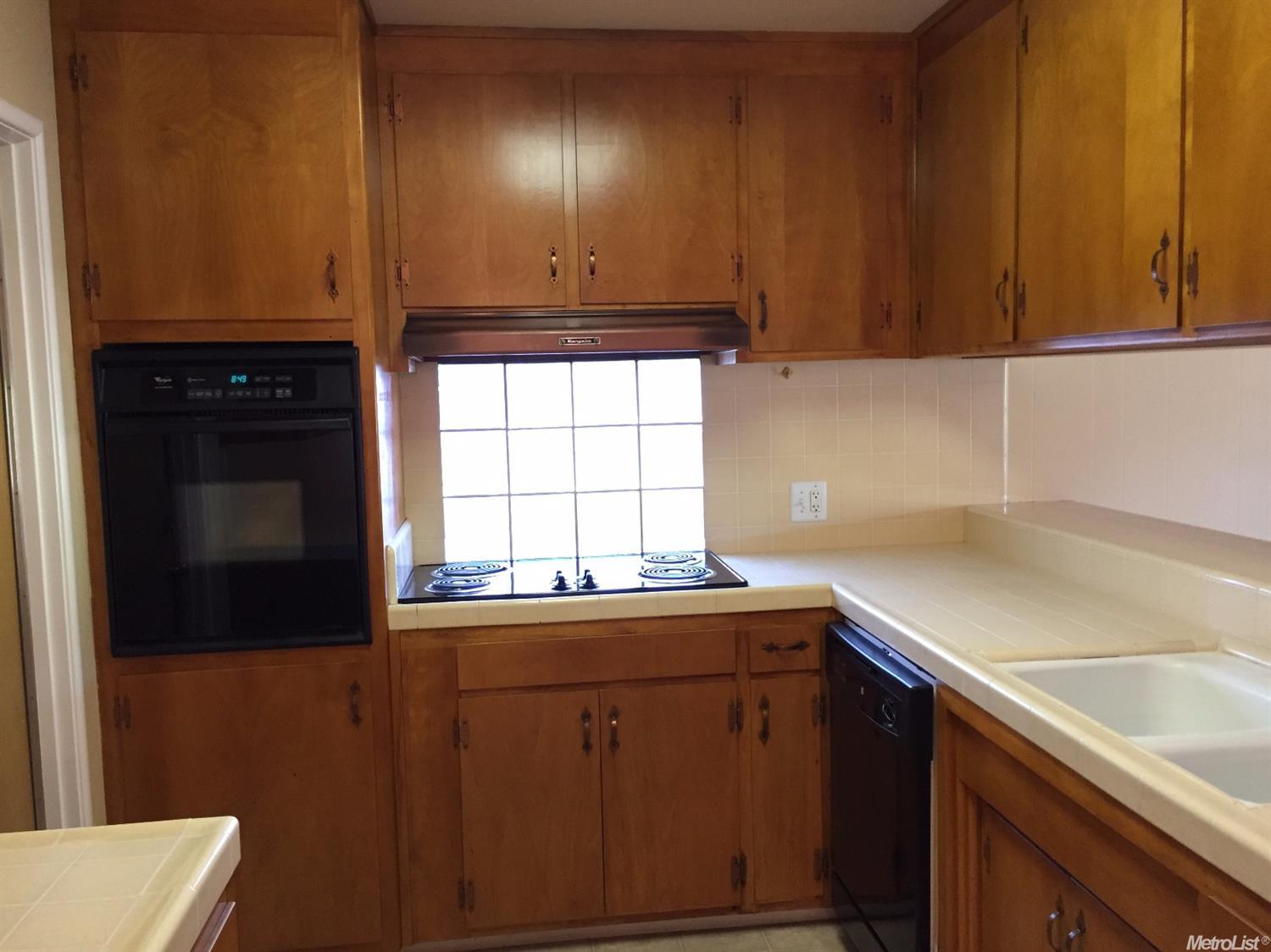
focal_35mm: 29
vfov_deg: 48.2
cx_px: 636
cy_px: 476
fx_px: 1064
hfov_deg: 61.7
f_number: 2.2
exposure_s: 1/30
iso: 160
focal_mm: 4.15
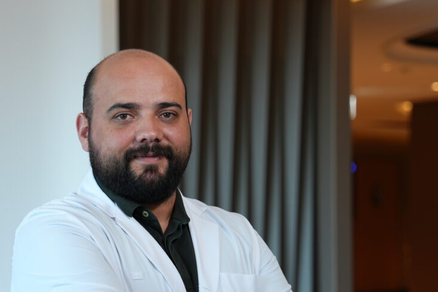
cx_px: 148
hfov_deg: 18.9
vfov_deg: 12.6
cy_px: 234
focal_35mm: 108
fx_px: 1314
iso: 125
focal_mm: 62
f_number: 2.8
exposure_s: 1/60
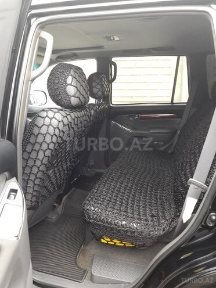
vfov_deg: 63.4
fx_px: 233
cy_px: 144
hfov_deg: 49.7
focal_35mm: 28
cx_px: 108
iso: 160
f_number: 1.9
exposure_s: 1/25
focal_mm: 3.7
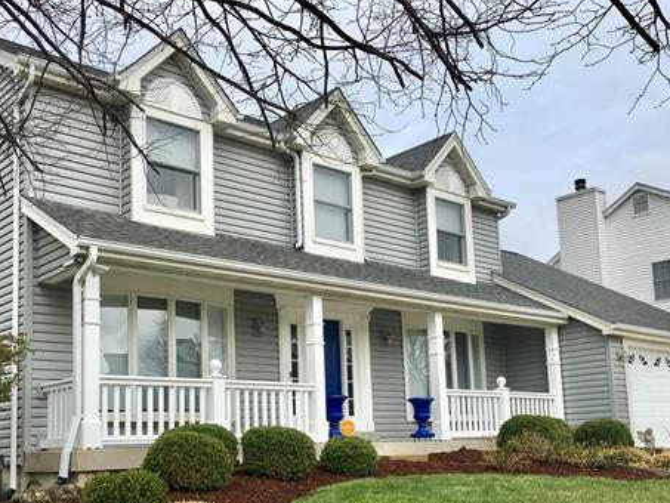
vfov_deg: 34.7
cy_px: 348
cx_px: 294
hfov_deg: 45.7
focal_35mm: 41
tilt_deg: +9.5
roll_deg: +1.7
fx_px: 794
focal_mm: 4.15
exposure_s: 1/2079
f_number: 2.2
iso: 25
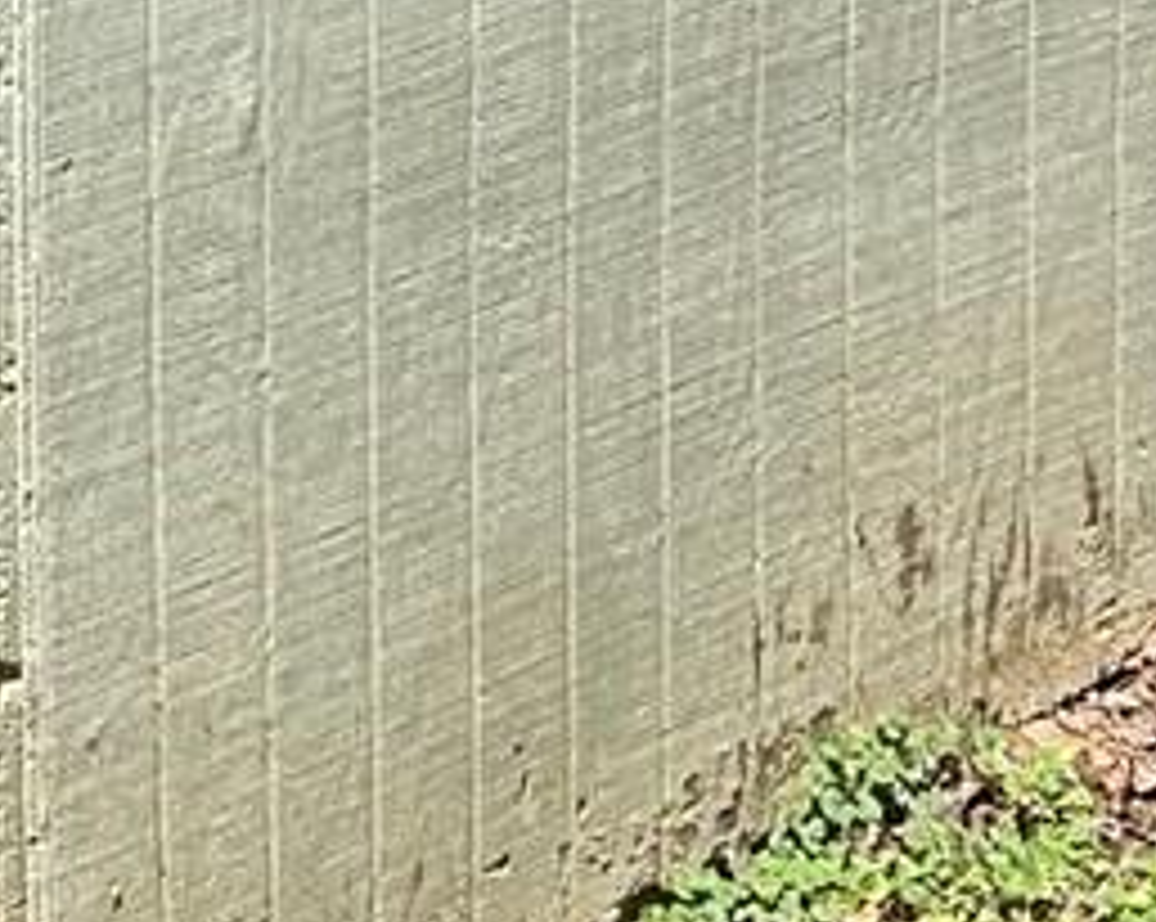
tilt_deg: -7.5
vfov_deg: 7.5
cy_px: -1498
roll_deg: -0.3
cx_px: -220
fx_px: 6391
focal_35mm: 187
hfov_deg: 10.2
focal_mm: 6.86
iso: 80
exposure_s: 1/1988
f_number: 1.78
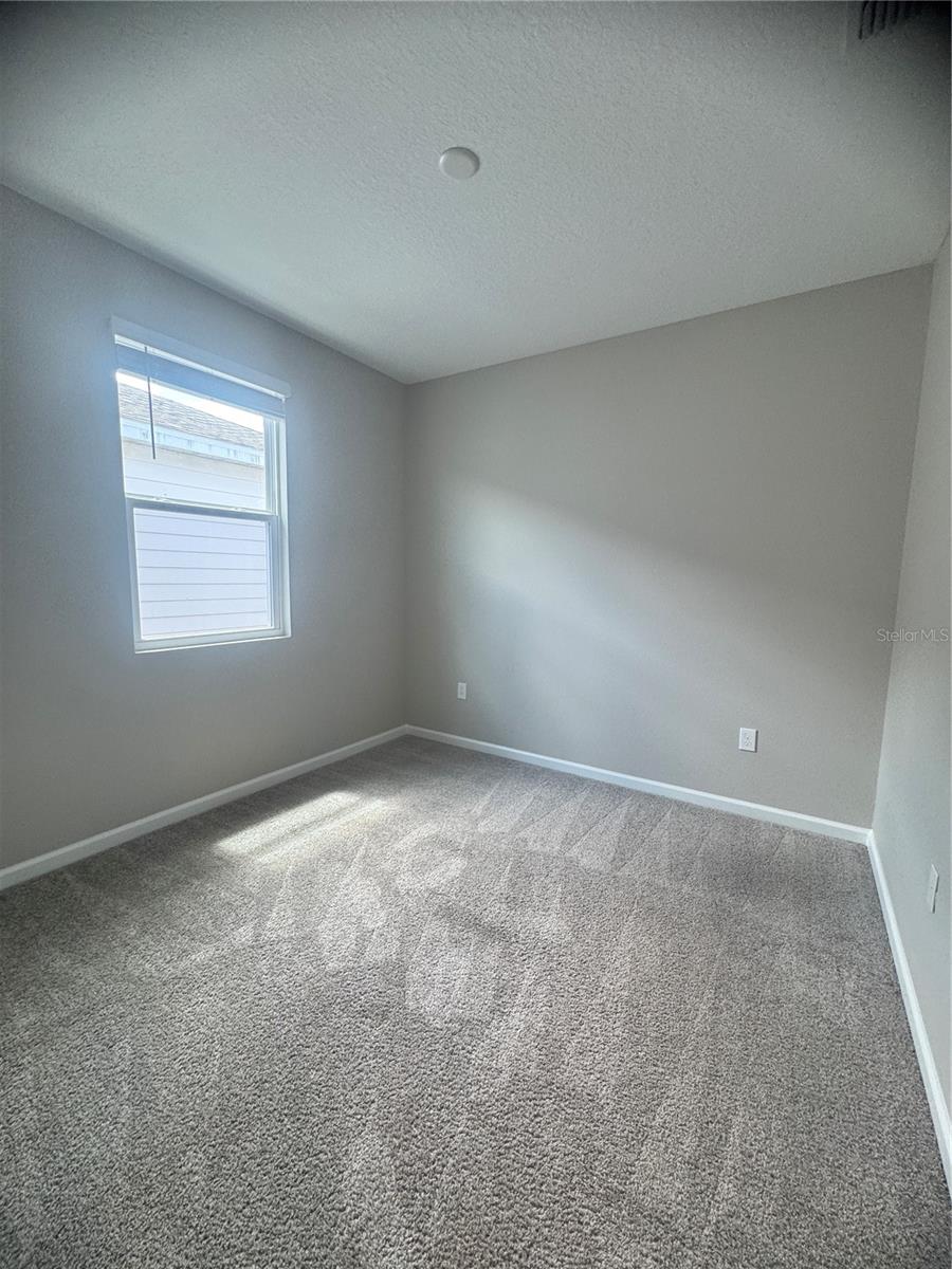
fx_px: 513
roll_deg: -1.4
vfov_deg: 102.1
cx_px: 476
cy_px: 634
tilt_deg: -7.5
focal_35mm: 14
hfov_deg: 85.7
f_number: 2.2
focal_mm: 2.22
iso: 125
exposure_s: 1/120
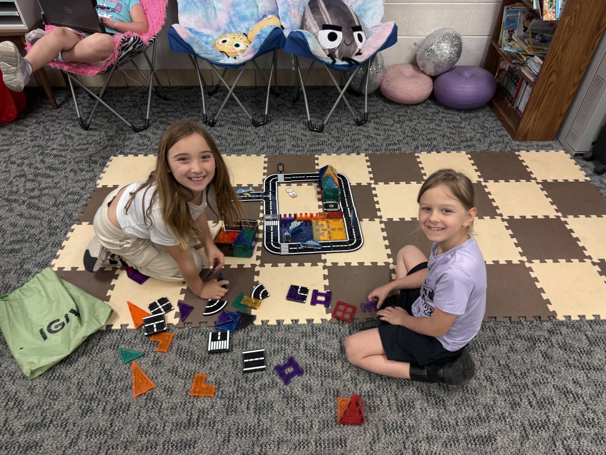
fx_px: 420
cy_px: 228
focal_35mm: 24
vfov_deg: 56.8
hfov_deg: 71.6
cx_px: 303
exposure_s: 1/60
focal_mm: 6.76
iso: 125
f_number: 1.78
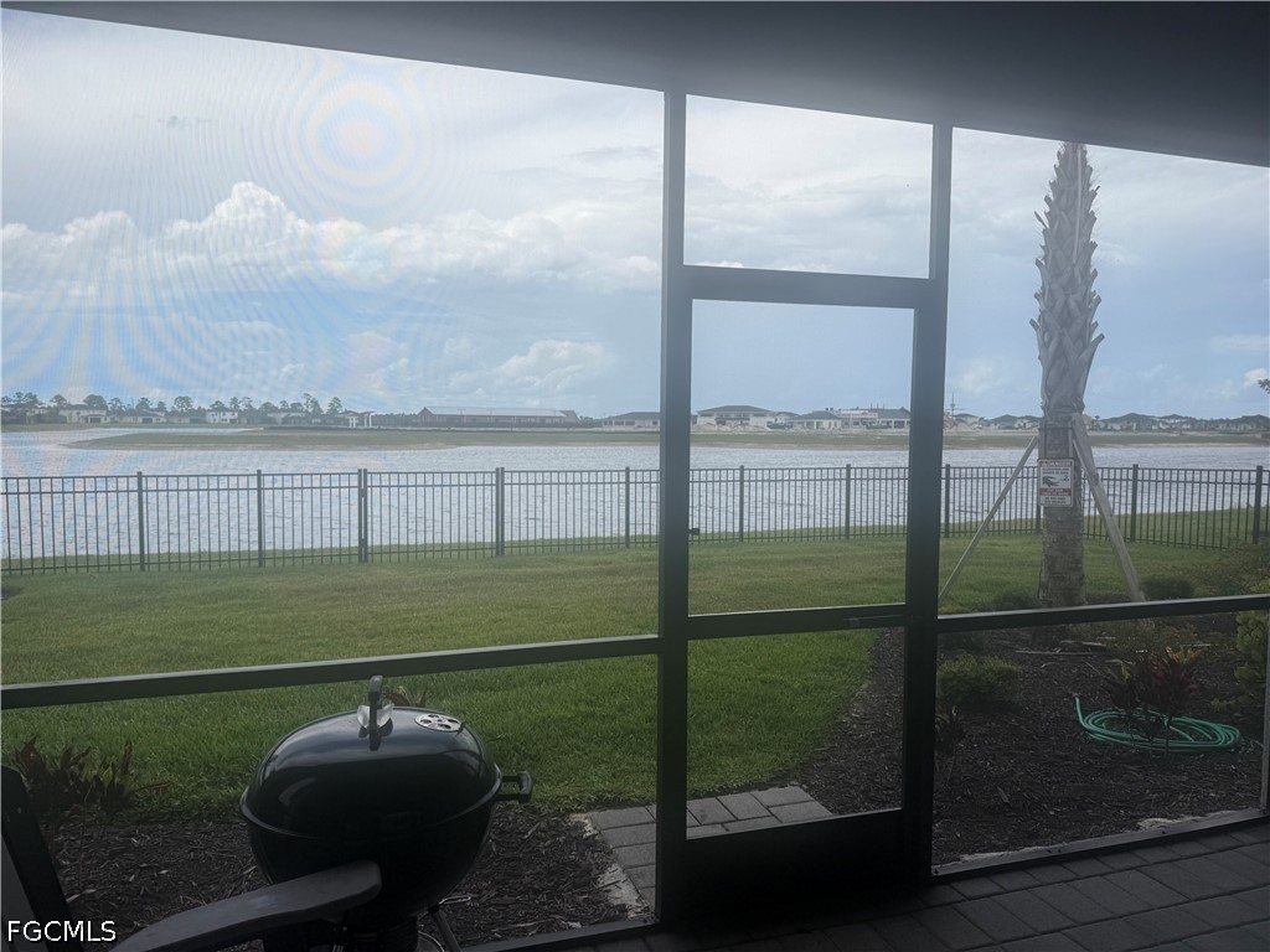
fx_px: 881
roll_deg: +0.1
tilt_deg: -2.7
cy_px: 476
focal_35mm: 24
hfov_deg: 71.6
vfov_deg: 56.8
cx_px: 635
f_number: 1.78
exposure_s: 1/3279
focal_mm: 6.76
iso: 80
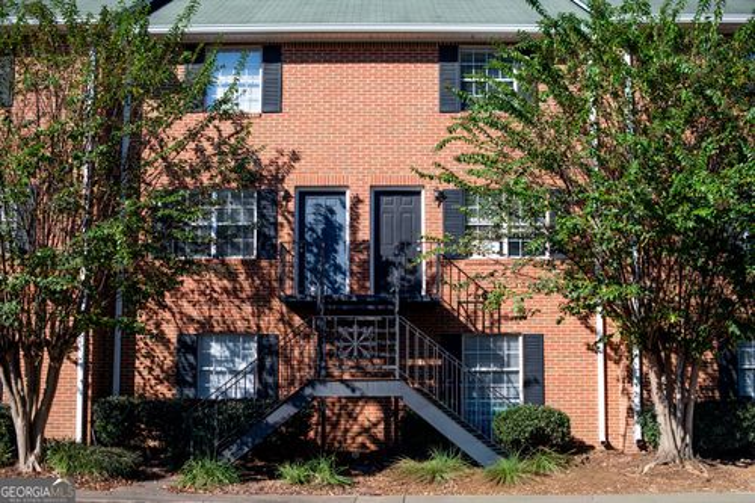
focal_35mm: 50
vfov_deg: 27.0
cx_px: 378
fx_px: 1048
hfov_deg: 39.6
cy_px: 252
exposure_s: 1/1000
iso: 50
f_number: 2.8
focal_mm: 50
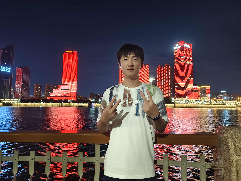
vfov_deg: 58.9
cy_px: 90
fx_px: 160
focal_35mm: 23
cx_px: 120
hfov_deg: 73.9
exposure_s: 1/14.3
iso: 7265
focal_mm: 5.56
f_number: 1.88
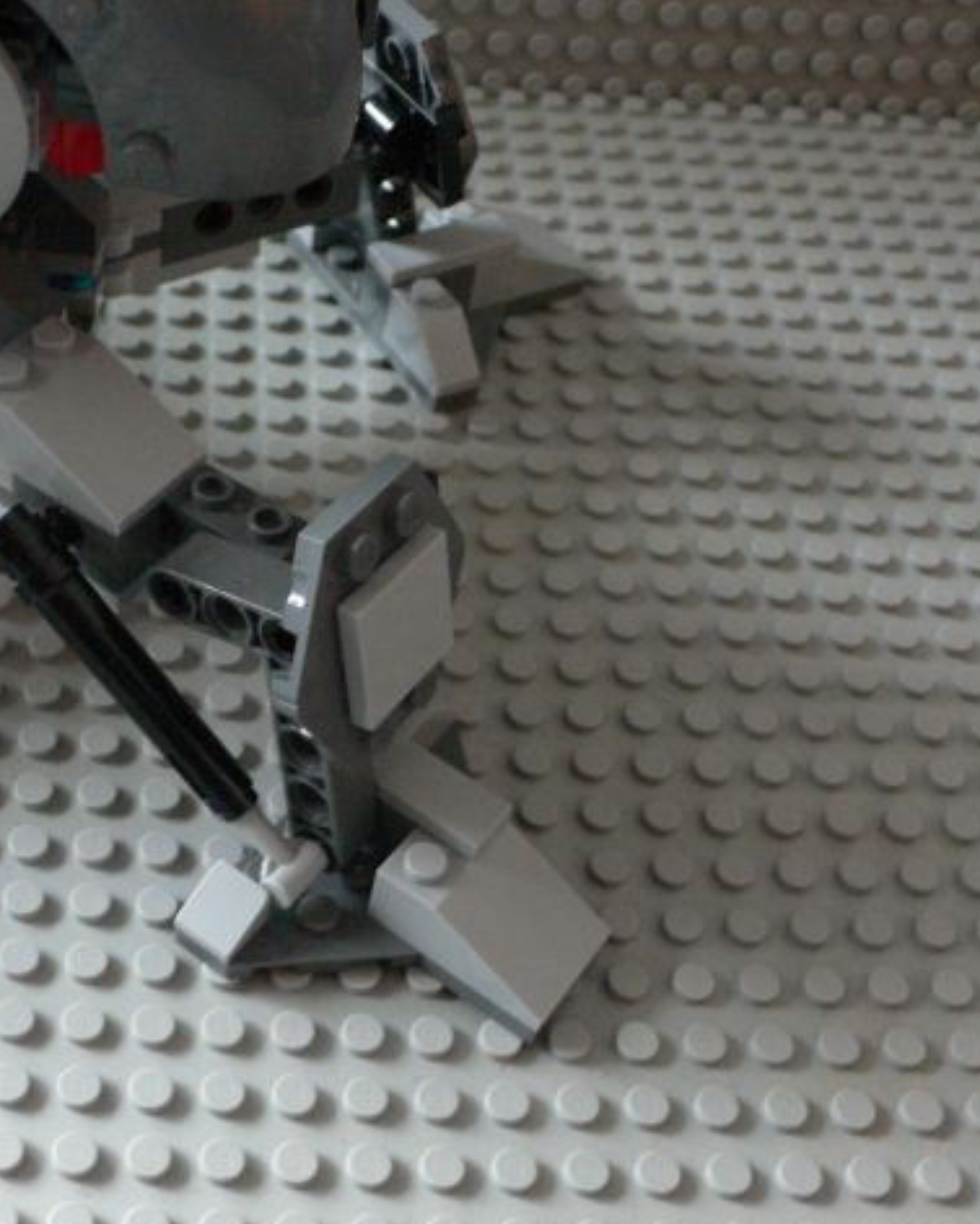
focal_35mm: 45
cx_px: 184
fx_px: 1630
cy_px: 620
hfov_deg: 32.5
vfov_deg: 41.1
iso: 200
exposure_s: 1/4
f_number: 2.8
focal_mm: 6.3
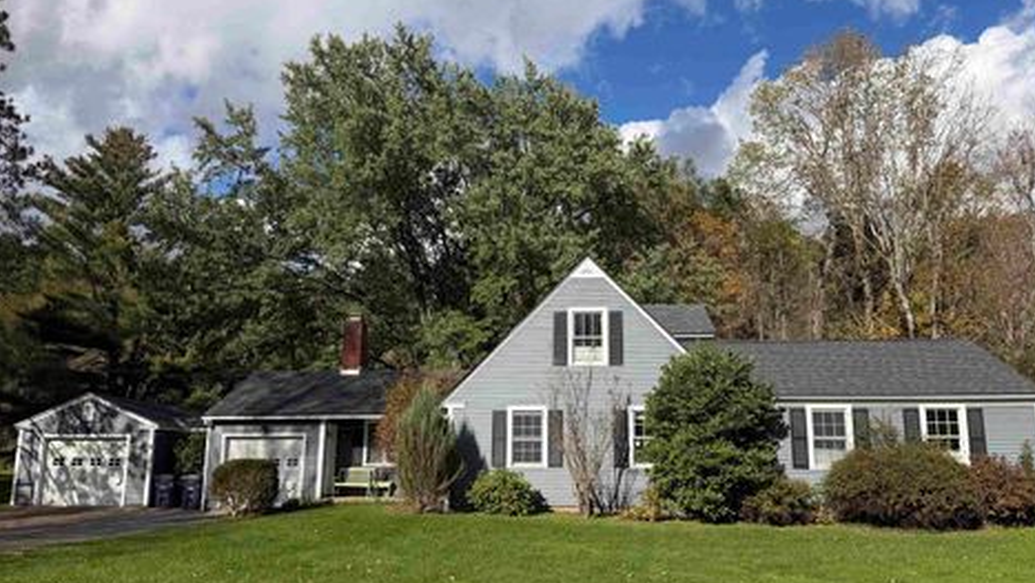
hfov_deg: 67.8
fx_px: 769
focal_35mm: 28
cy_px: 318
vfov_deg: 41.5
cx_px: 550
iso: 80
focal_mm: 6.76
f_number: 1.78
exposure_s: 1/4975
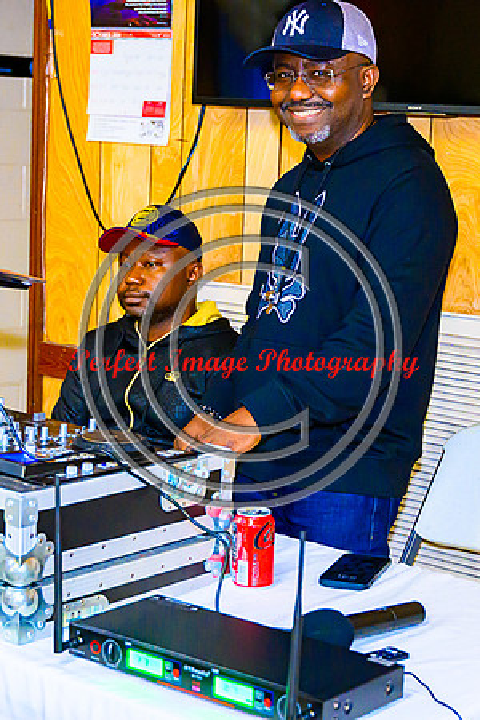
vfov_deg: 26.5
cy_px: 360
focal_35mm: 77
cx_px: 202
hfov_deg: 17.8
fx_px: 1531
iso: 1600
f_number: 3.2
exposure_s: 1/125
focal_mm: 34
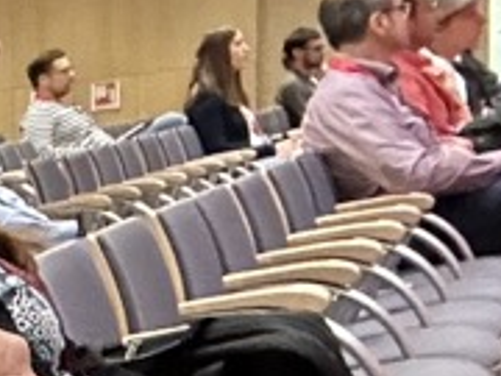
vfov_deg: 8.6
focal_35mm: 164
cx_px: -960
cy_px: 705
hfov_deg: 9.6
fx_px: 2374
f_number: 1.9
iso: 320
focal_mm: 2.69
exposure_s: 1/50
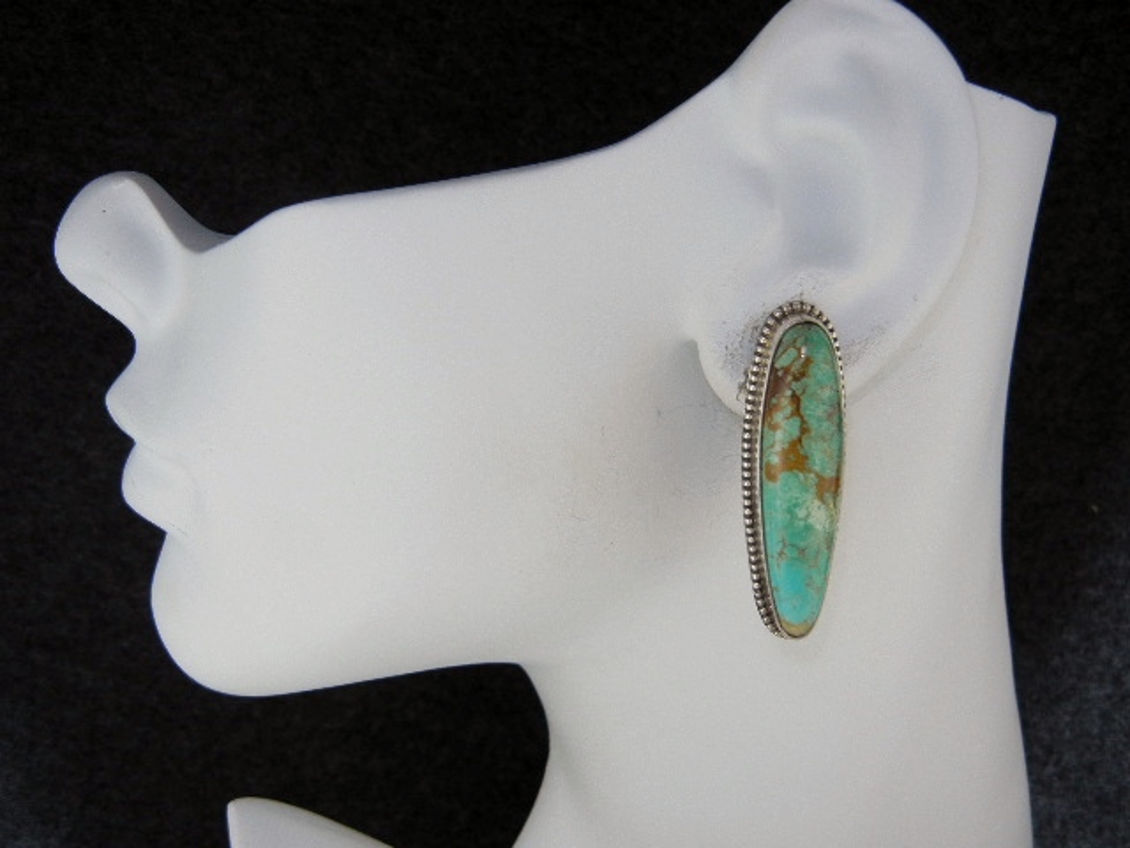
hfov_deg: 42.1
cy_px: 424
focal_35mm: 45
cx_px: 565
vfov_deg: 32.2
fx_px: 1469
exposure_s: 1/31.6
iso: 163
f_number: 3.8
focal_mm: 8.1
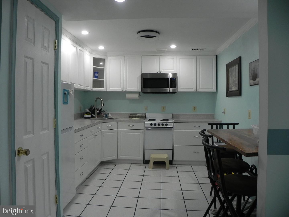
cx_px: 144
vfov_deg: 53.1
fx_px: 217
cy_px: 108
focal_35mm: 26
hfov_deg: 67.3
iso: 160
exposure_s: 1/65
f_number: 2.8
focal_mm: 4.6
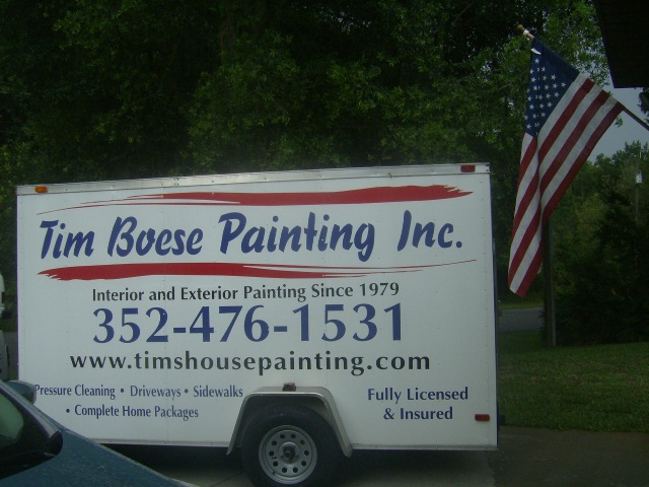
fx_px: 675
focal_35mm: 36
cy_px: 244
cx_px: 324
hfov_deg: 51.4
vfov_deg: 39.7
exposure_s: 1/216
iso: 100
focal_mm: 6
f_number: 4.7
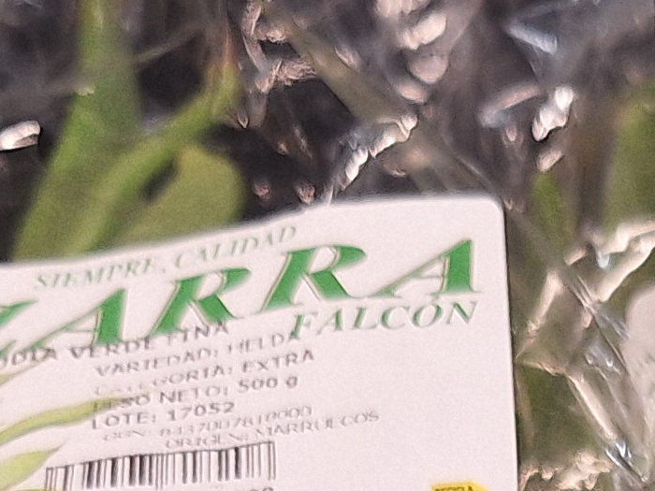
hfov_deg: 14.5
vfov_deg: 9.4
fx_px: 2536
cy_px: 1327
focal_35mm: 134
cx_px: 615
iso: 64
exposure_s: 1/100
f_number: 1.8
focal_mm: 5.54
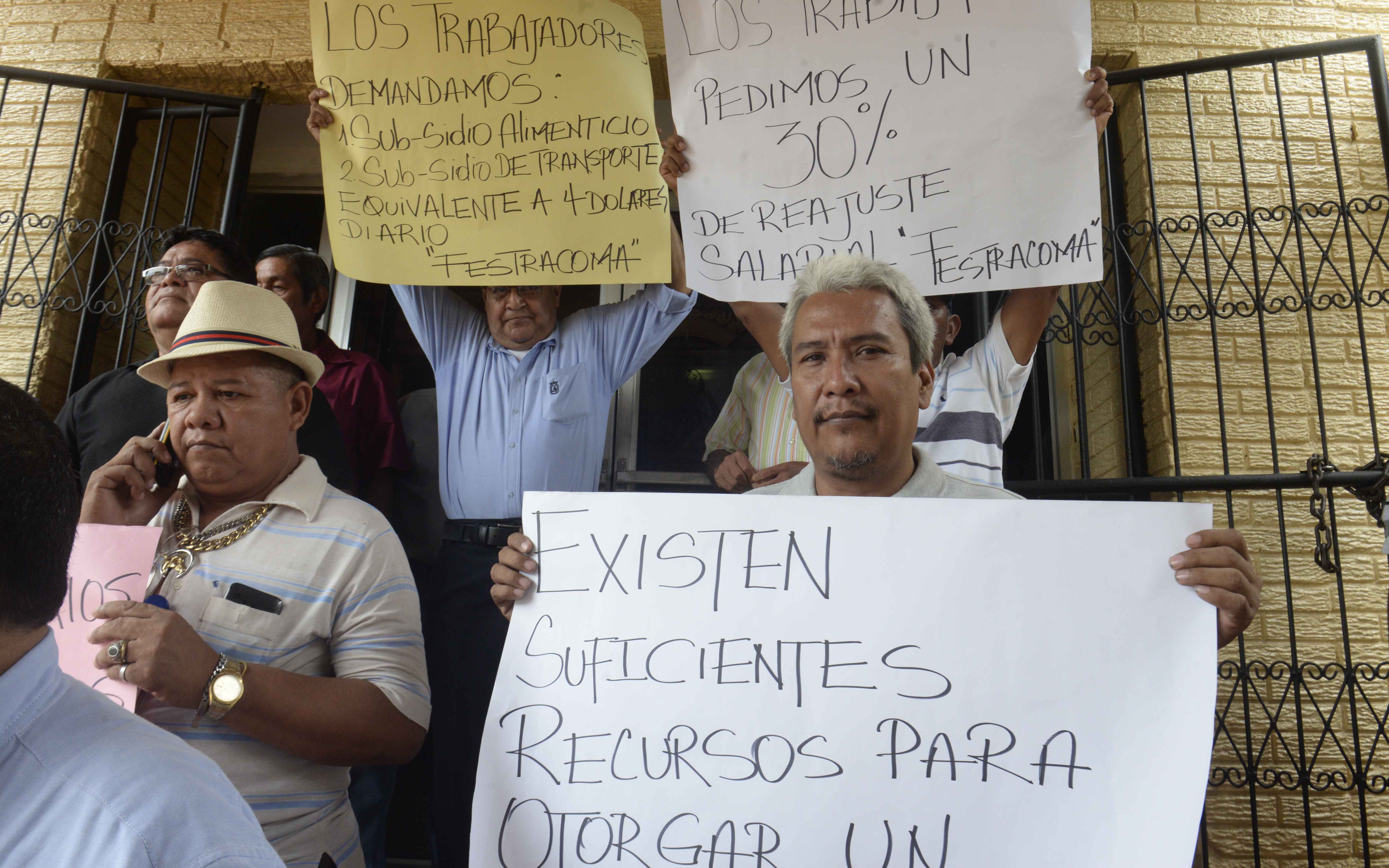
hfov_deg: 72.5
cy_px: 395
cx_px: 707
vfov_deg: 49.2
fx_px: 946
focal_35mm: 25
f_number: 10
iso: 1600
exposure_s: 1/125
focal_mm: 24
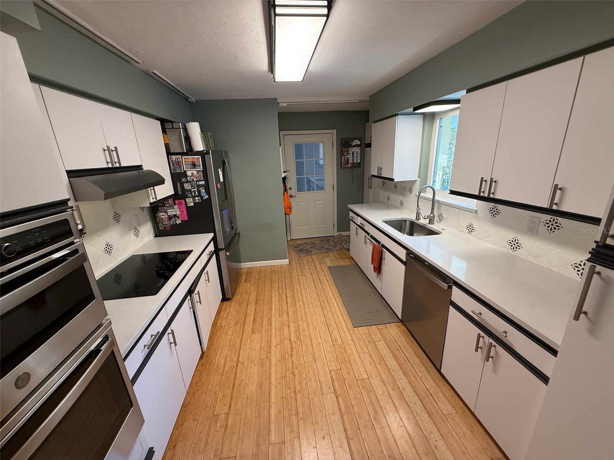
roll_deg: +2.2
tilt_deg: -16.5
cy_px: 230
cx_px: 307
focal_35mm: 14
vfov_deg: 85.7
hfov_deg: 102.1
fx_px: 248
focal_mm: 2.22
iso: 200
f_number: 2.2
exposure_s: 1/120
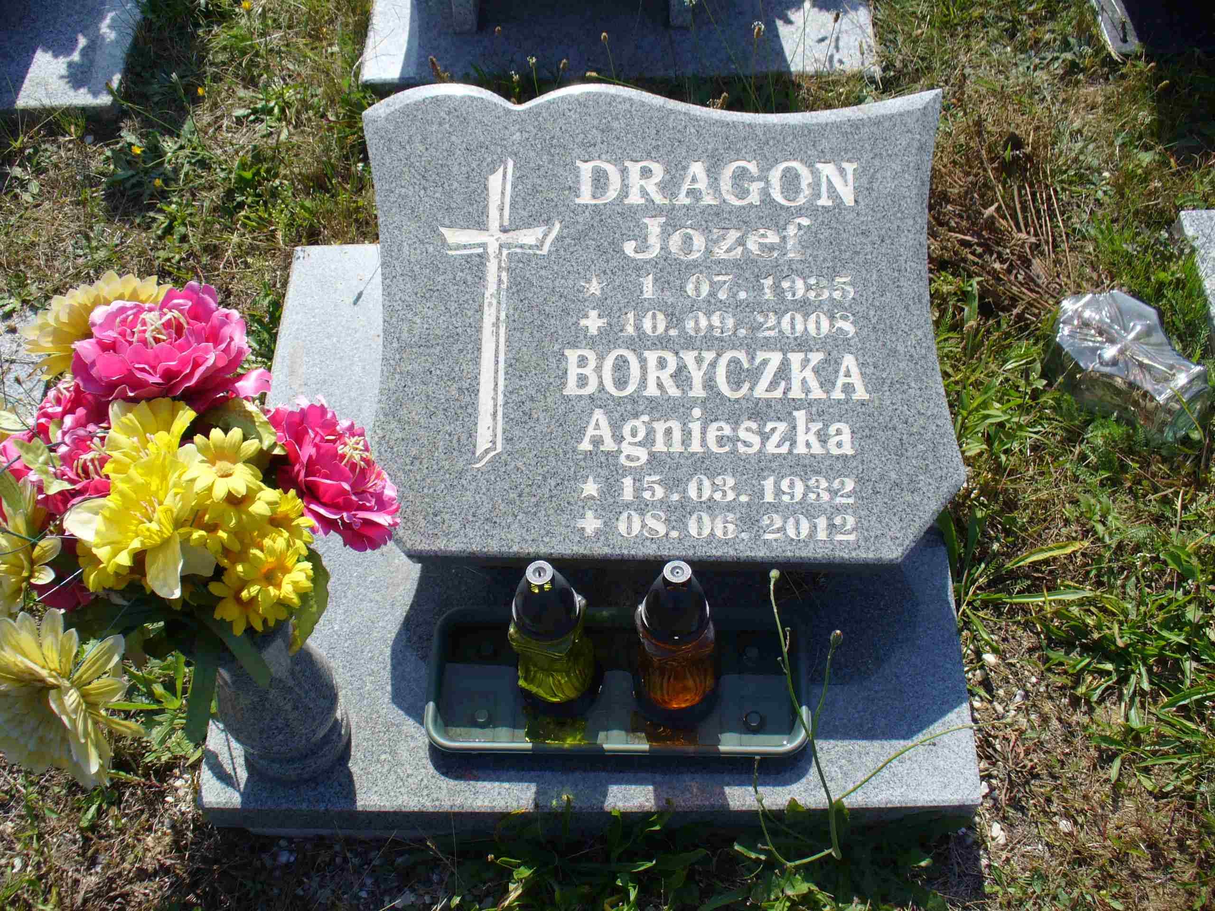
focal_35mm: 37
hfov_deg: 50.1
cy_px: 456
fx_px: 1299
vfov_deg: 38.7
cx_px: 608
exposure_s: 1/320
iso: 80
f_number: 5.6
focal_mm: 6.1
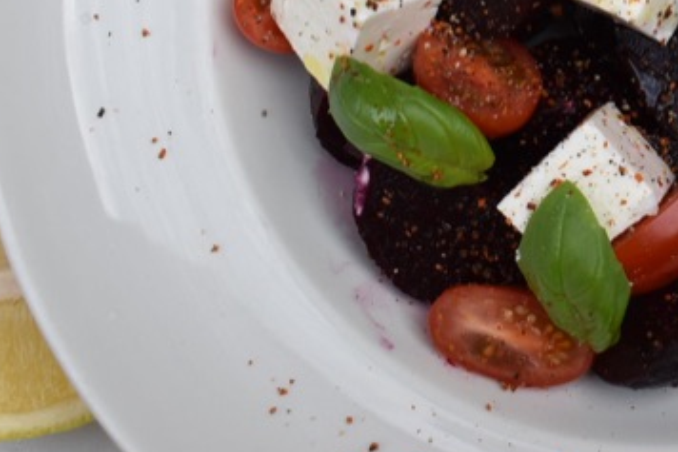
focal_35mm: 105
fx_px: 1984
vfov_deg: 12.6
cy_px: -113
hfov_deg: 18.2
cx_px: 861
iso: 220
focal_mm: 25
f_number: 8
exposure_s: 1/250
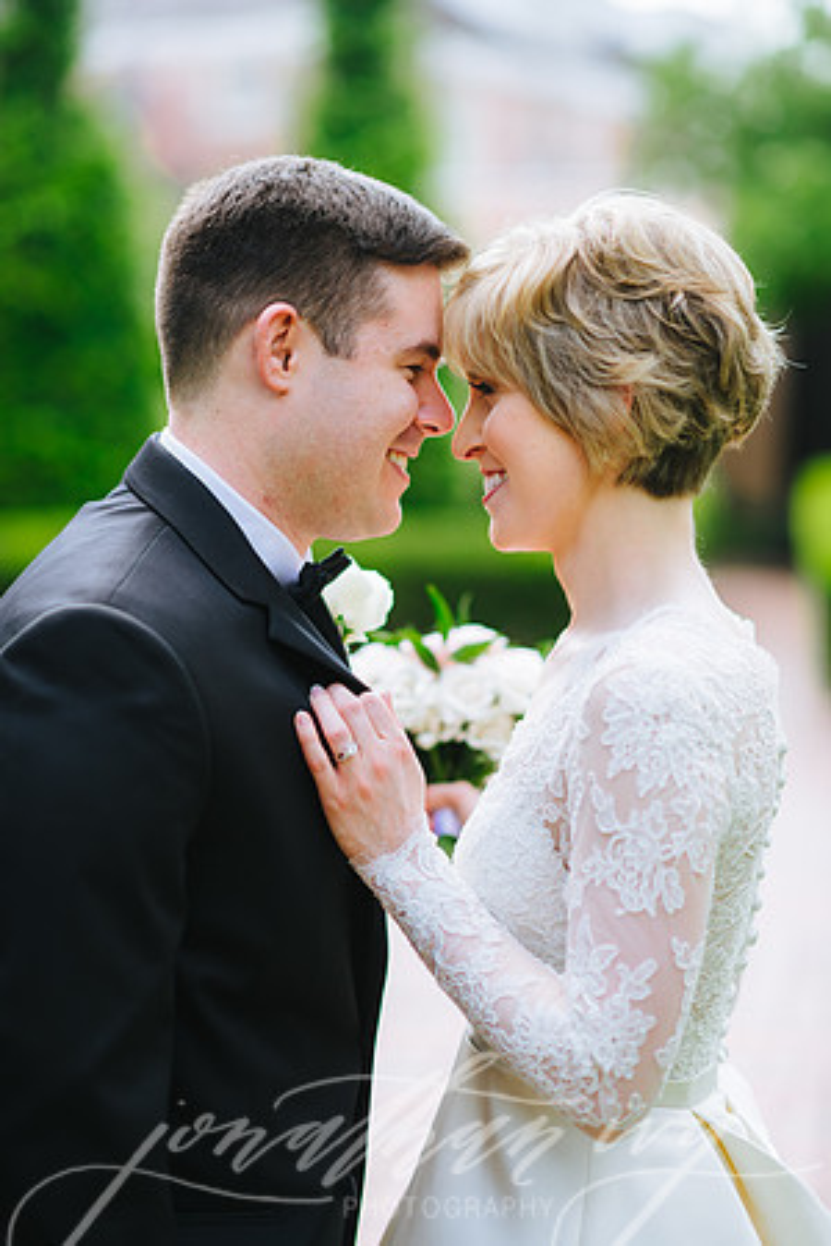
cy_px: 623
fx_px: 2943
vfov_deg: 23.9
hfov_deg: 16.1
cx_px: 416
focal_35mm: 85
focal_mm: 85
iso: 100
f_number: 2
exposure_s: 1/500
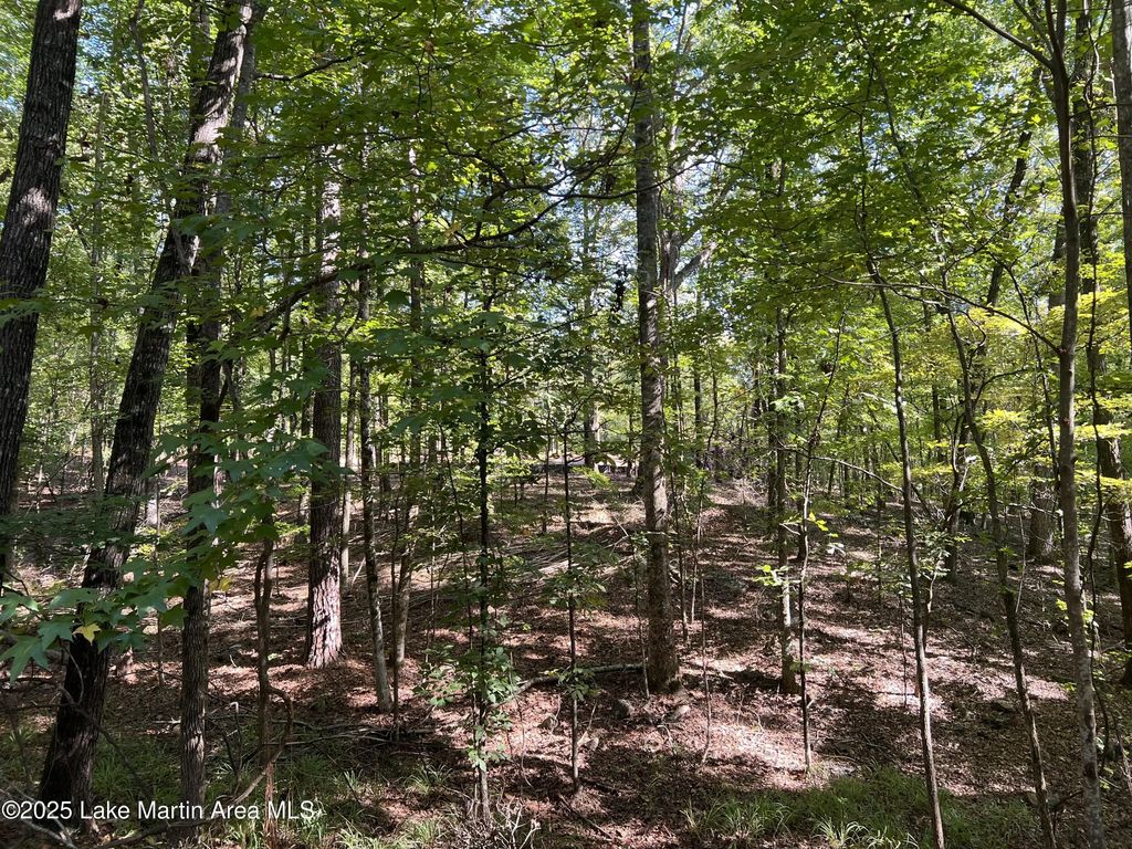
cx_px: 566
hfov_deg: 67.3
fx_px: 850
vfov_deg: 53.1
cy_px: 424
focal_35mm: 26
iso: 50
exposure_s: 1/121
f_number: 1.5
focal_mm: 5.7
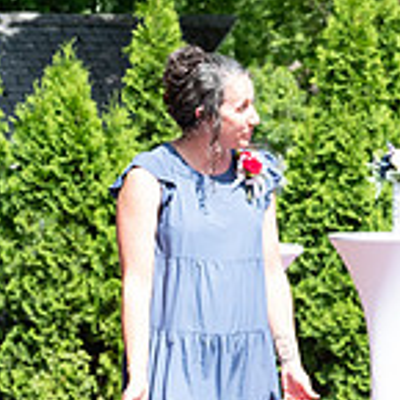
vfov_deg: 5.6
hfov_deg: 5.6
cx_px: 497
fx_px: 4079
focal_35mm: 312
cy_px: 214
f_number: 6.4
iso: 250
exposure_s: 1/250
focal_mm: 61
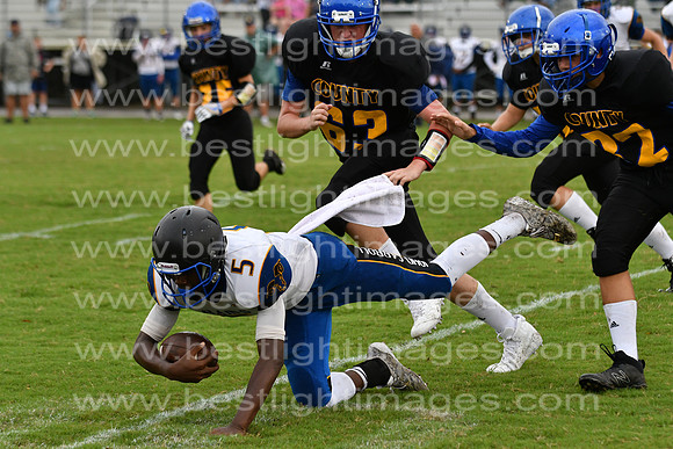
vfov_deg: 6.5
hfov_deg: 9.8
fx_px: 3927
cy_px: 224
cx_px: 336
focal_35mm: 210
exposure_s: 1/3200
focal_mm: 140
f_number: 3.5
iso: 800
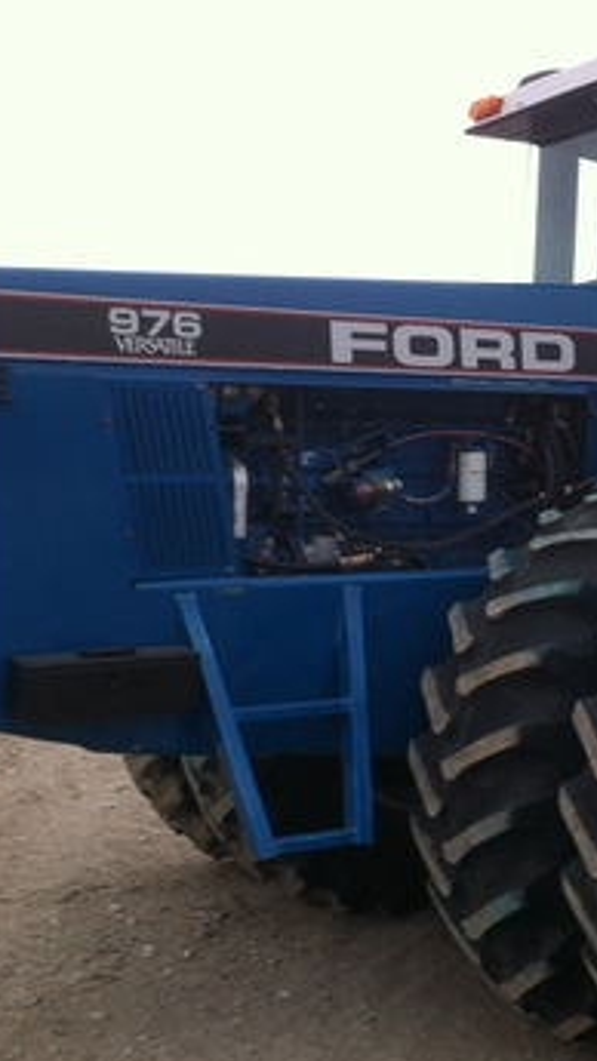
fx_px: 1689
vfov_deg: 34.9
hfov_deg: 19.9
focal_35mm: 60
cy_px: 501
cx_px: 455
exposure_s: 1/120
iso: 125
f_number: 2.8
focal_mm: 3.85
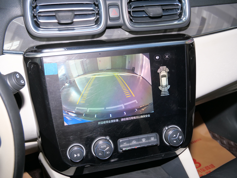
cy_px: 89
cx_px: 118
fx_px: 246
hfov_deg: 51.4
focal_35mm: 36
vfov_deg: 39.7
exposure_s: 1/30
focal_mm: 18
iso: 800
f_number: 5.6
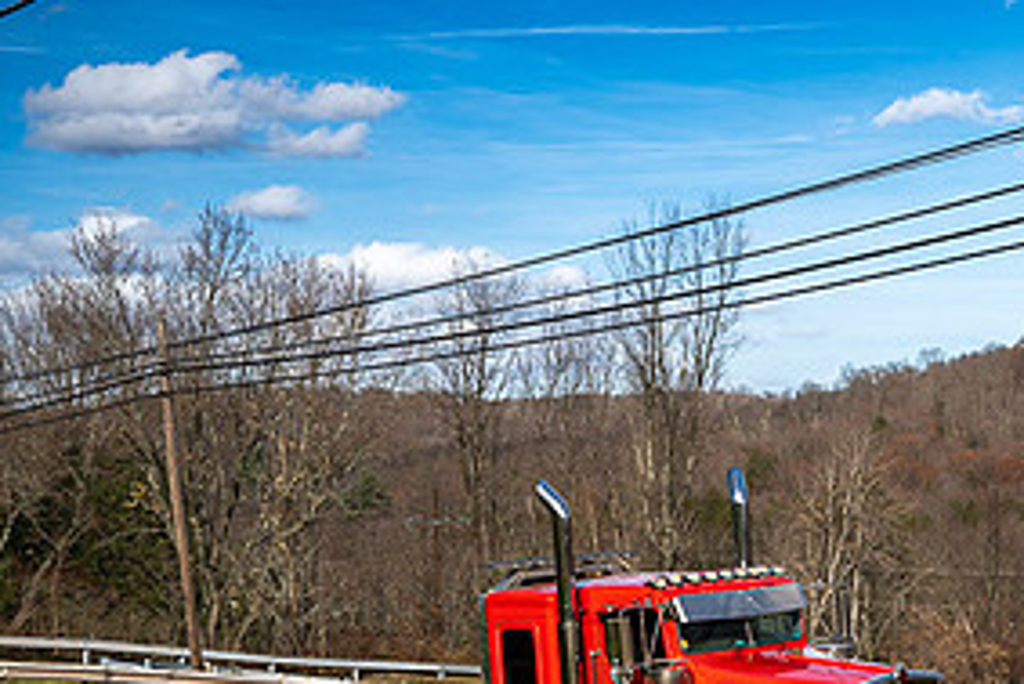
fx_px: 2220
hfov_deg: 25.3
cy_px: 599
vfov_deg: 17.3
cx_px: 901
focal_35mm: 78
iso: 125
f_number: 2.2
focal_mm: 38
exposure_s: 1/160
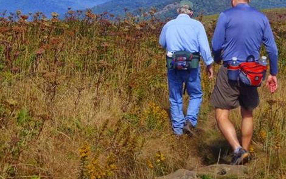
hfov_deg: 14.7
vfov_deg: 9.2
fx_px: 1107
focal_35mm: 142
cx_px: 145
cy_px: 36
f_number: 13
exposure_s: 1/160
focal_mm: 16.1
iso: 200
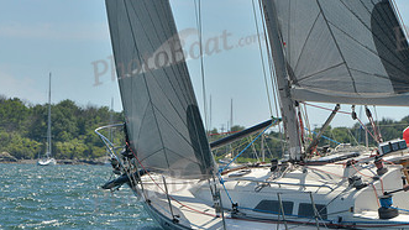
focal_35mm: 275
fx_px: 2982
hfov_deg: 7.8
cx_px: 330
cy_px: 101
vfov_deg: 4.4
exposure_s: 1/1250
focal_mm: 150
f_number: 9
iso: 280
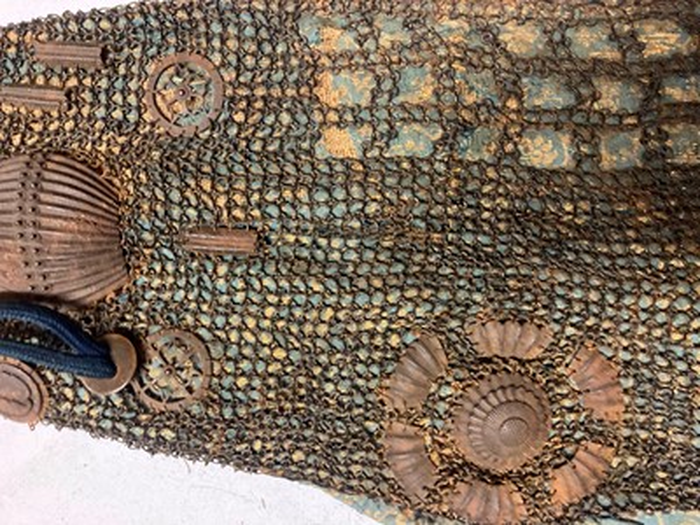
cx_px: 350
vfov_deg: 49.7
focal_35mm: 28
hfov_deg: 63.4
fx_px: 566
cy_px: 262
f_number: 1.8
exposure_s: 1/33
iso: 320
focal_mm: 3.99
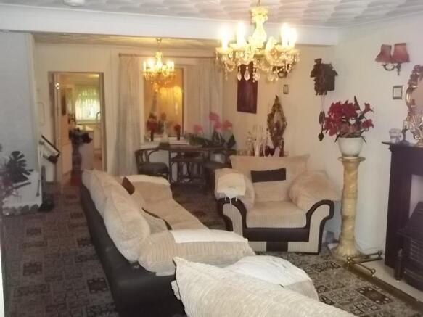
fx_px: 391
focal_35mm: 32
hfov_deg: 56.8
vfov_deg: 44.1
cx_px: 212
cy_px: 158
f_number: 2.9
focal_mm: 5.7
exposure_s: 1/30
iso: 250
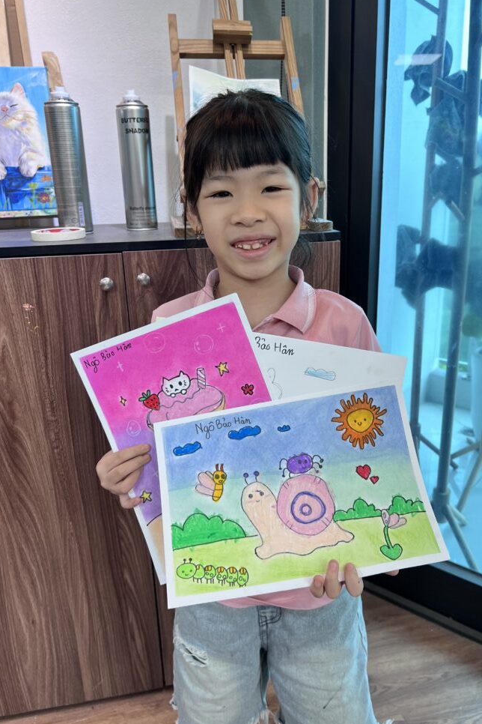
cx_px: 266
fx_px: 562
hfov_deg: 46.3
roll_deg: +1.9
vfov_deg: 65.5
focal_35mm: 28
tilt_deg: -16.4
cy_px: 359
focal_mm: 5.7
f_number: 1.5
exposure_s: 1/100
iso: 64
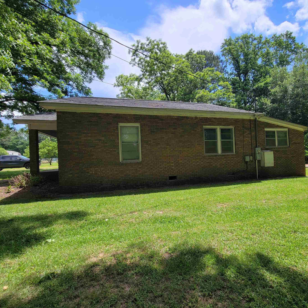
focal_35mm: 16
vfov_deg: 87.4
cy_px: 157
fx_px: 161
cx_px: 173
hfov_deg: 87.0
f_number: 2.2
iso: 50
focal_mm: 2.2
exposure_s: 1/1016
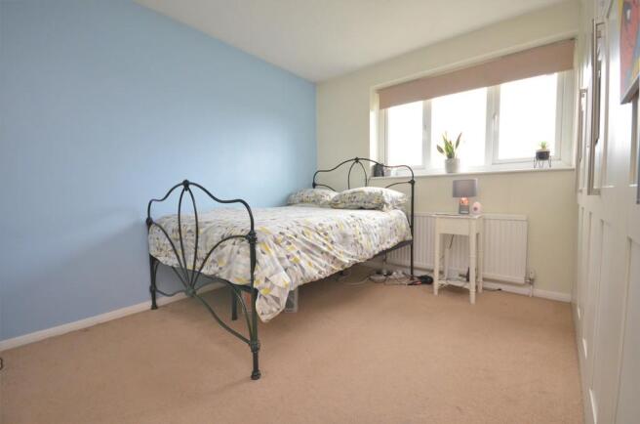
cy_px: 212
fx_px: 266
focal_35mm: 15
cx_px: 320
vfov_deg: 77.0
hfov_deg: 100.5
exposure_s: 1/60
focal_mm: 10
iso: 2000
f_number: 4
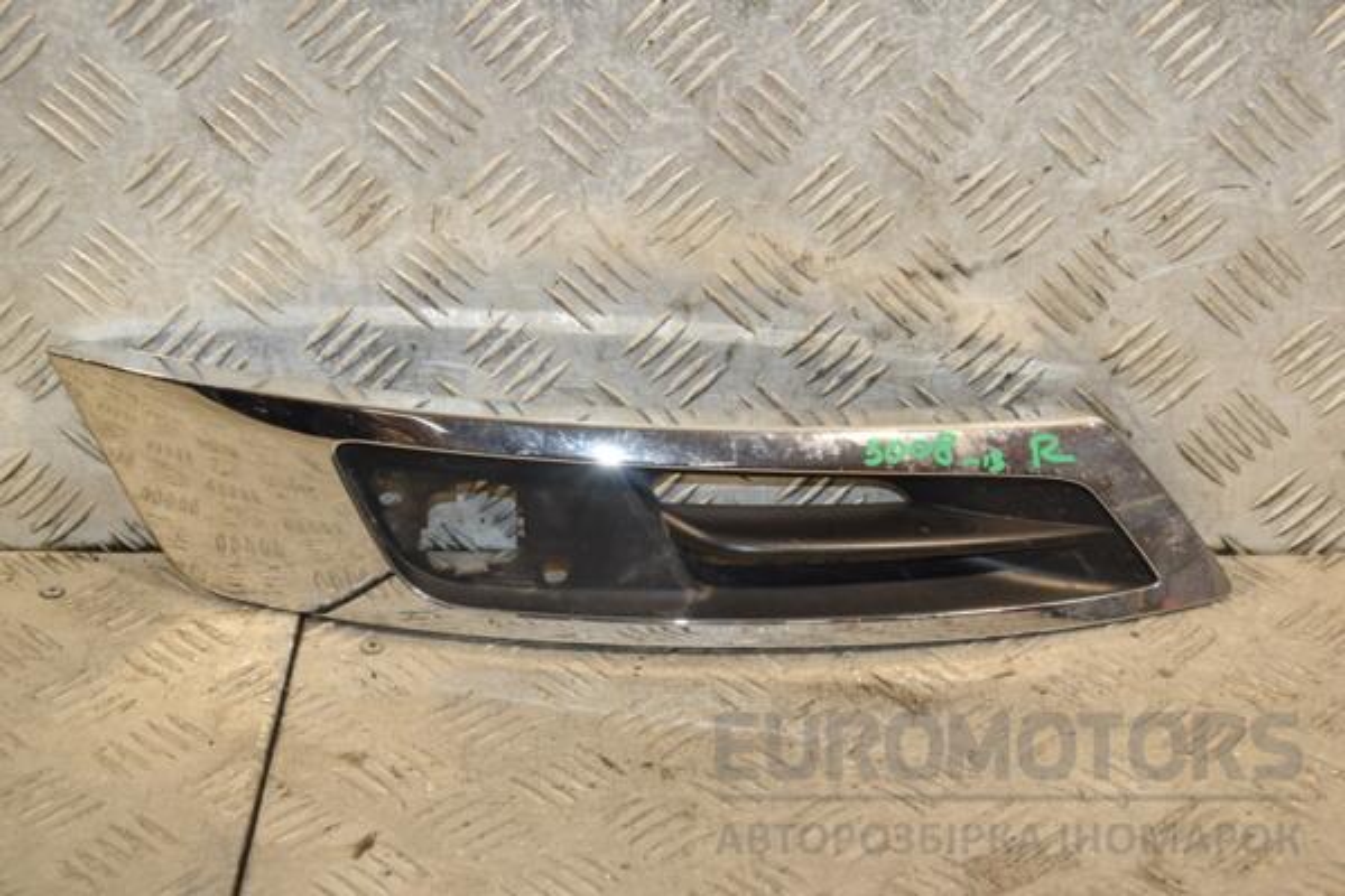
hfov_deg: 26.0
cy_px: 448
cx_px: 672
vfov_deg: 17.5
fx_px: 2914
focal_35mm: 78
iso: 800
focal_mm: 52
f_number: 7.1
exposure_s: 1/200
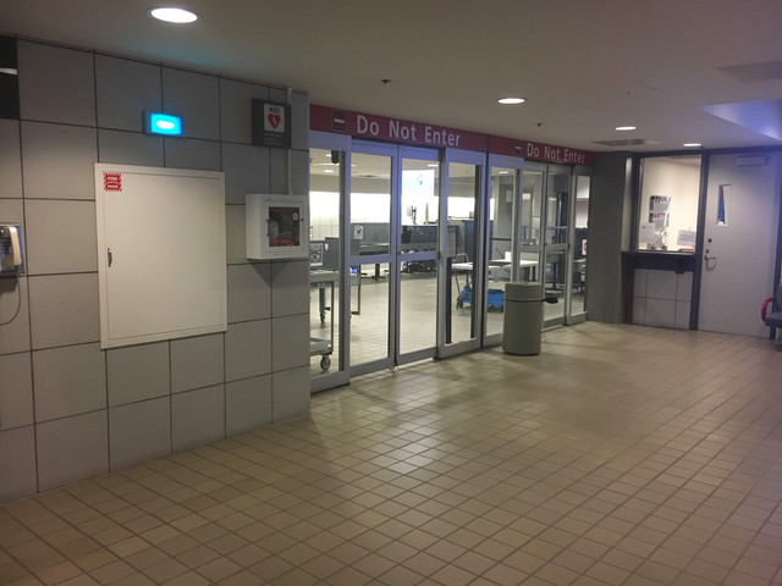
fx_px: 655
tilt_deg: -6.0
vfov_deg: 48.2
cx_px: 391
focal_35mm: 29
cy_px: 293
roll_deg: +0.3
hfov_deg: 61.7
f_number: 2.2
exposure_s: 1/24
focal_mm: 4.15
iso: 200
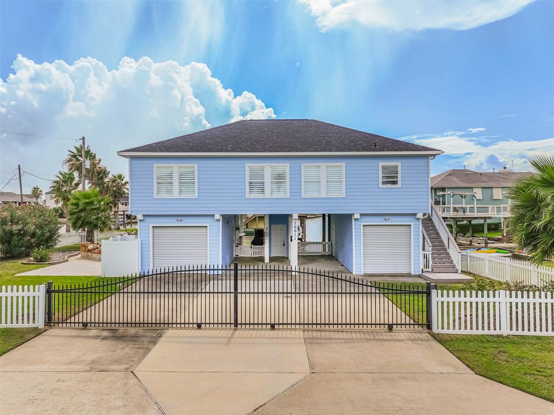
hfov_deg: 71.6
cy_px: 208
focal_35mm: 24
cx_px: 277
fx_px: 384
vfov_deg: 56.8
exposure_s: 1/1600
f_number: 4
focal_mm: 12.29
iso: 100
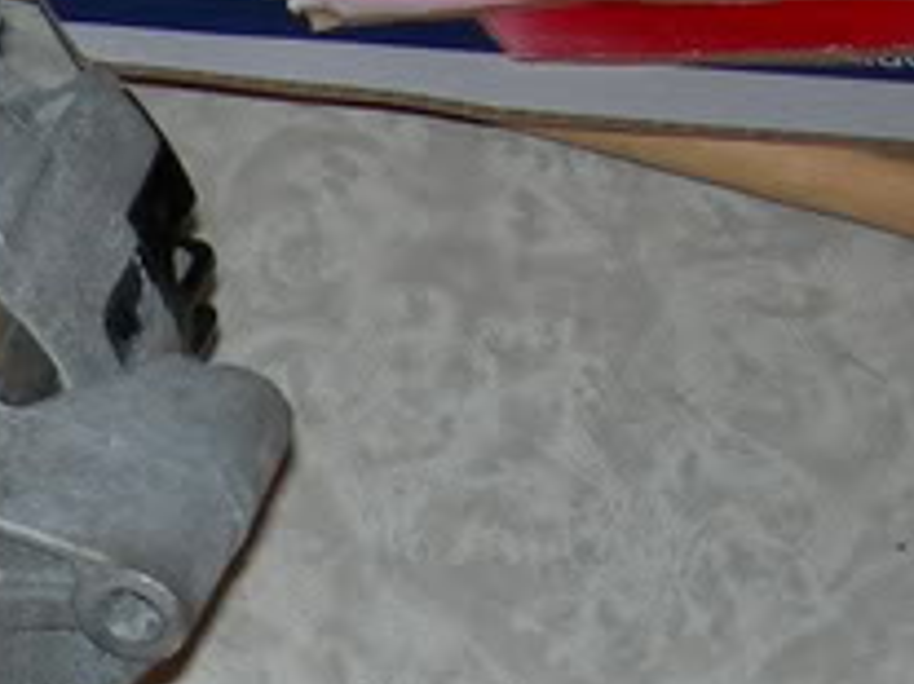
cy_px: 988
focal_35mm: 188
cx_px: -631
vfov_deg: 7.8
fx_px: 4961
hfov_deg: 10.0
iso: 50
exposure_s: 1/60.1
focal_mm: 7.8
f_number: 2.8
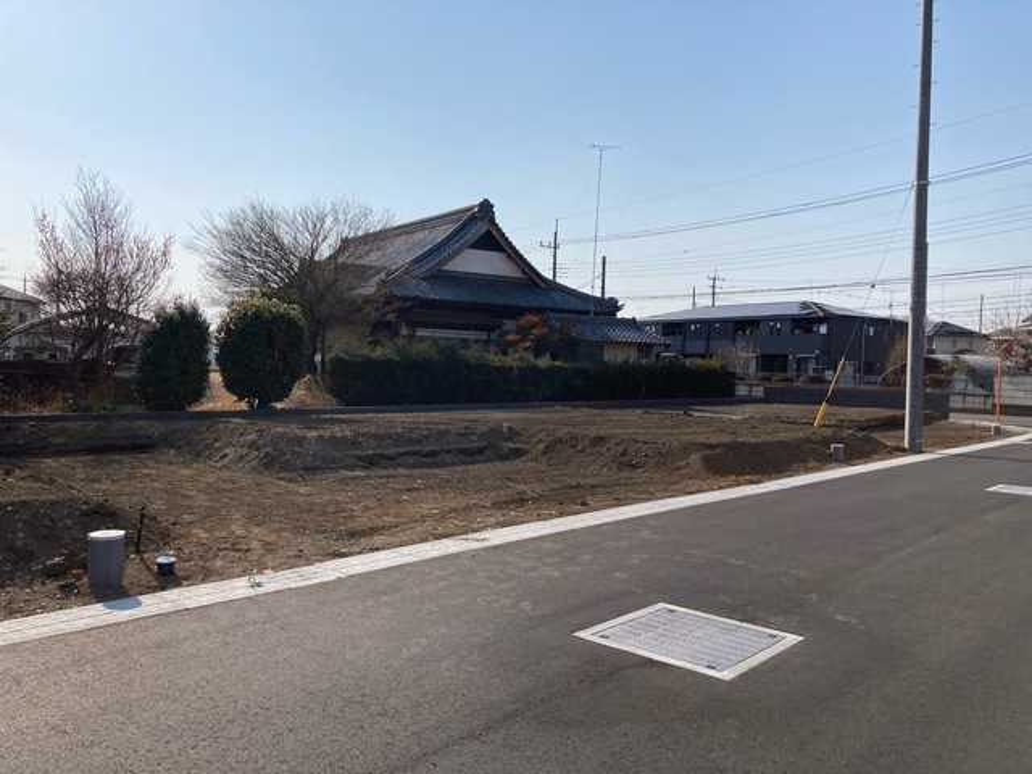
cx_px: 516
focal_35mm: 28
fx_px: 835
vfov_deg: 49.7
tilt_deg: -1.0
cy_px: 387
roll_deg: -0.7
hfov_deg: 63.4
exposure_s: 1/3745
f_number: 1.8
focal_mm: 3.99
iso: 20
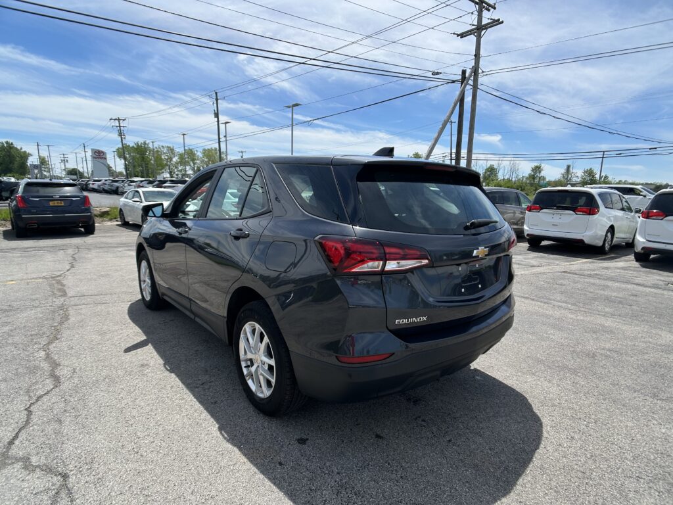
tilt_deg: -10.4
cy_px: 252
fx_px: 505
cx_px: 336
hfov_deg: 67.3
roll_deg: -1.2
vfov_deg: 53.1
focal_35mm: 26
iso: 50
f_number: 1.5
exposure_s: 1/4831
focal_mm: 5.7
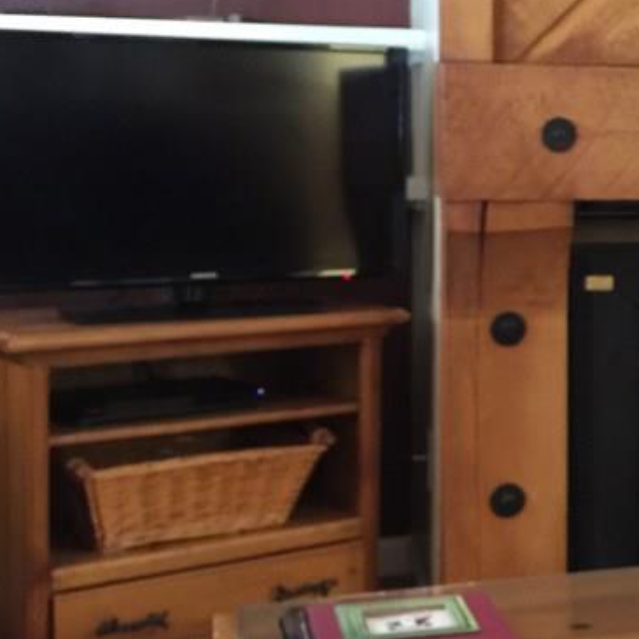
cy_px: 212
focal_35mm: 72
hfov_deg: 21.6
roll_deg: -0.3
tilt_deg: -3.1
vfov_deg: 23.9
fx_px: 1504
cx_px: 832
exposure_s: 1/4
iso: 100
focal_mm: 4.15
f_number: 2.2
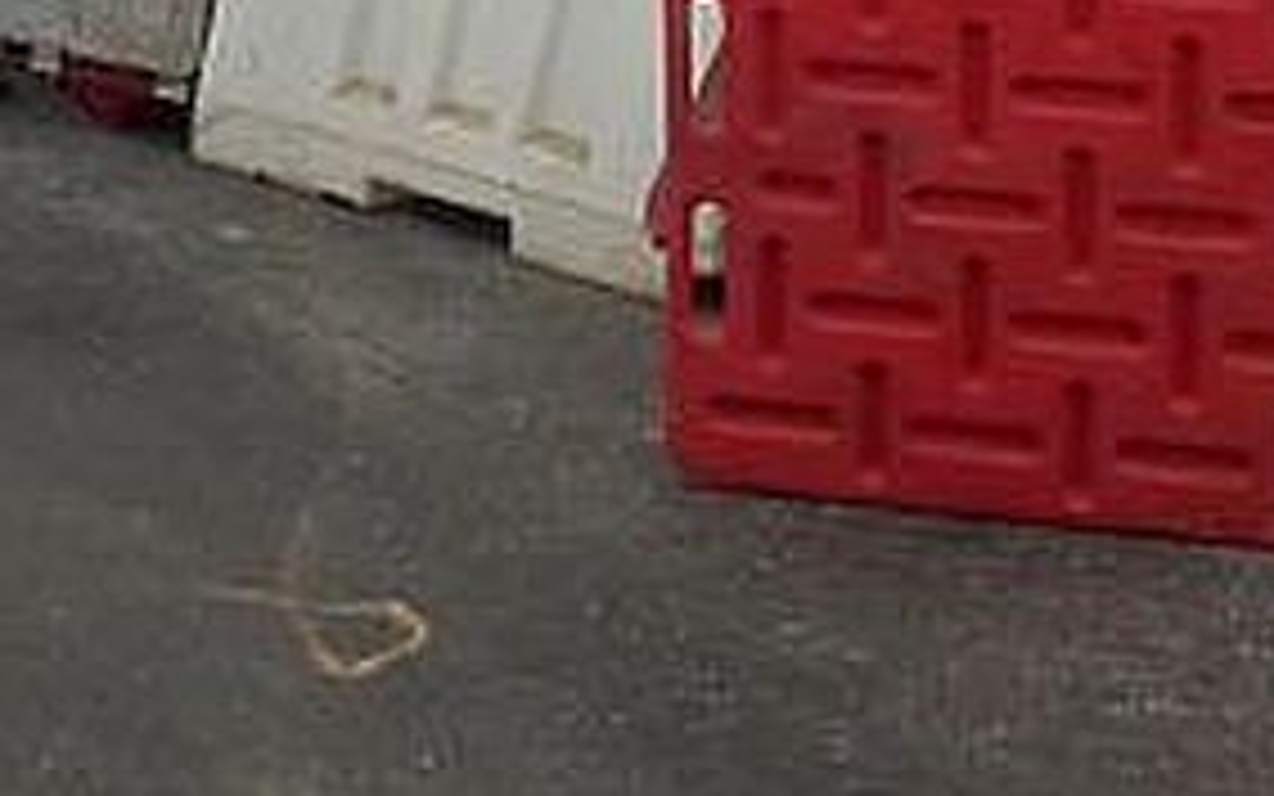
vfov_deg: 10.3
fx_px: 4133
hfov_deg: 17.4
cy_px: -668
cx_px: 252
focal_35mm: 119
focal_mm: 3.31
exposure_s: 1/114
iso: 50
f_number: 2.2
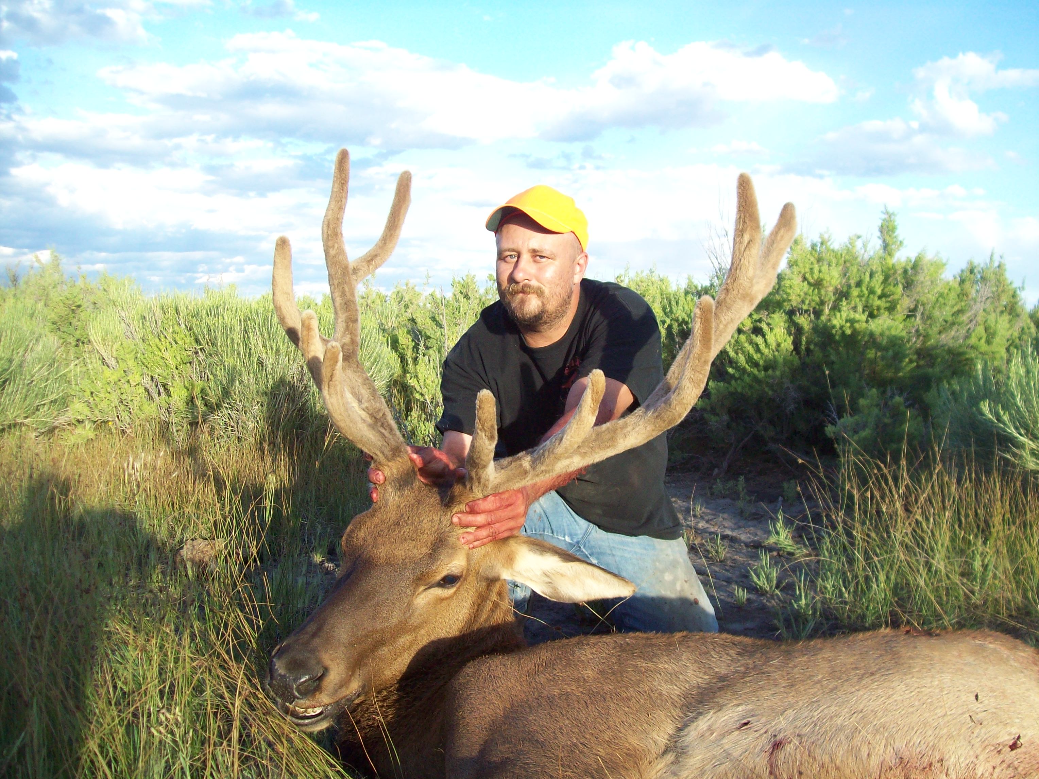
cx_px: 520
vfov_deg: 39.7
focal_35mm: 36
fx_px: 1081
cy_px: 390
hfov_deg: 51.4
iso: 80
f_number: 2.7
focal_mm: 6
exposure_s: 1/219
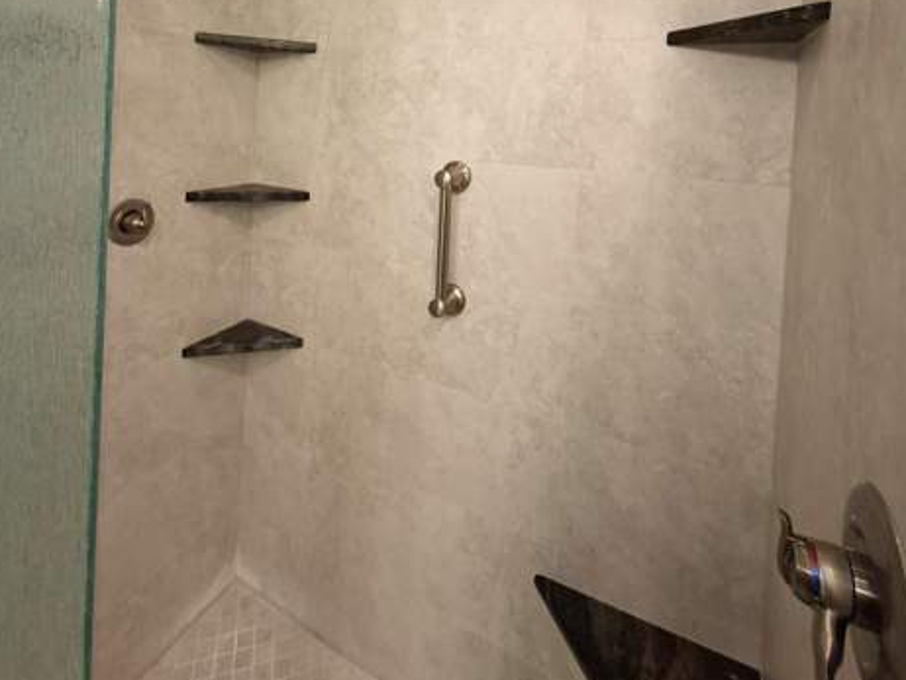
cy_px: 129
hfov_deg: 87.7
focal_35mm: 18
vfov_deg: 64.8
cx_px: 441
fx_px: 471
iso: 160
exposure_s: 1/40
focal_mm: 1.74
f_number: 2.2
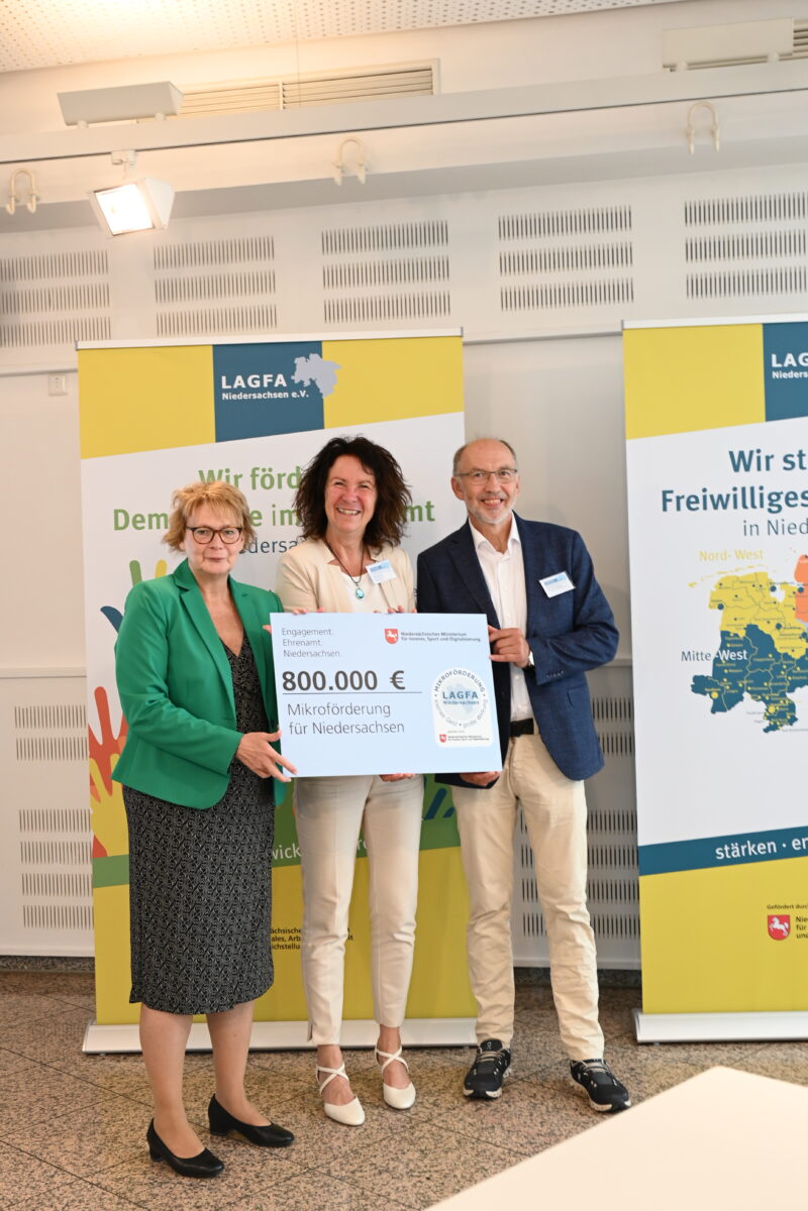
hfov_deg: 31.9
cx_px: 404
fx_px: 1414
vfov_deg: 46.4
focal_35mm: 42
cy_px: 606
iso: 640
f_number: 3.2
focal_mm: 28
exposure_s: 1/40
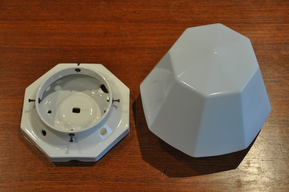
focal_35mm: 63
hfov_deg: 31.9
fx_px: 505
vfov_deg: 21.5
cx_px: 144
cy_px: 96
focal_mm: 42
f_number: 4.8
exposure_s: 1/50
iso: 800
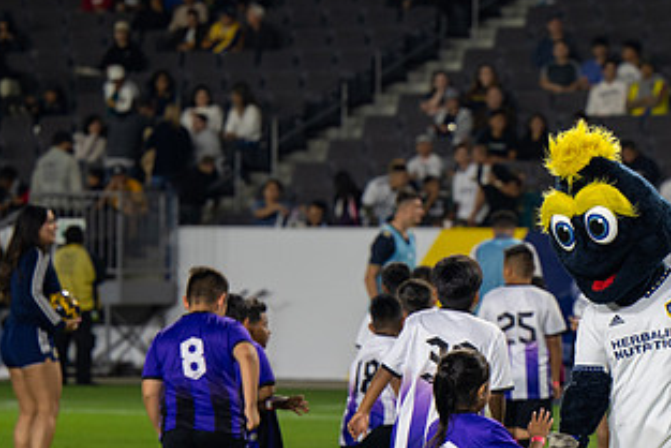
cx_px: 609
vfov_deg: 5.1
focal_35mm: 272
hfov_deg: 7.5
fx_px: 5072
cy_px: 349
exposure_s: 1/200
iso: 220
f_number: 2.8
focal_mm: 98
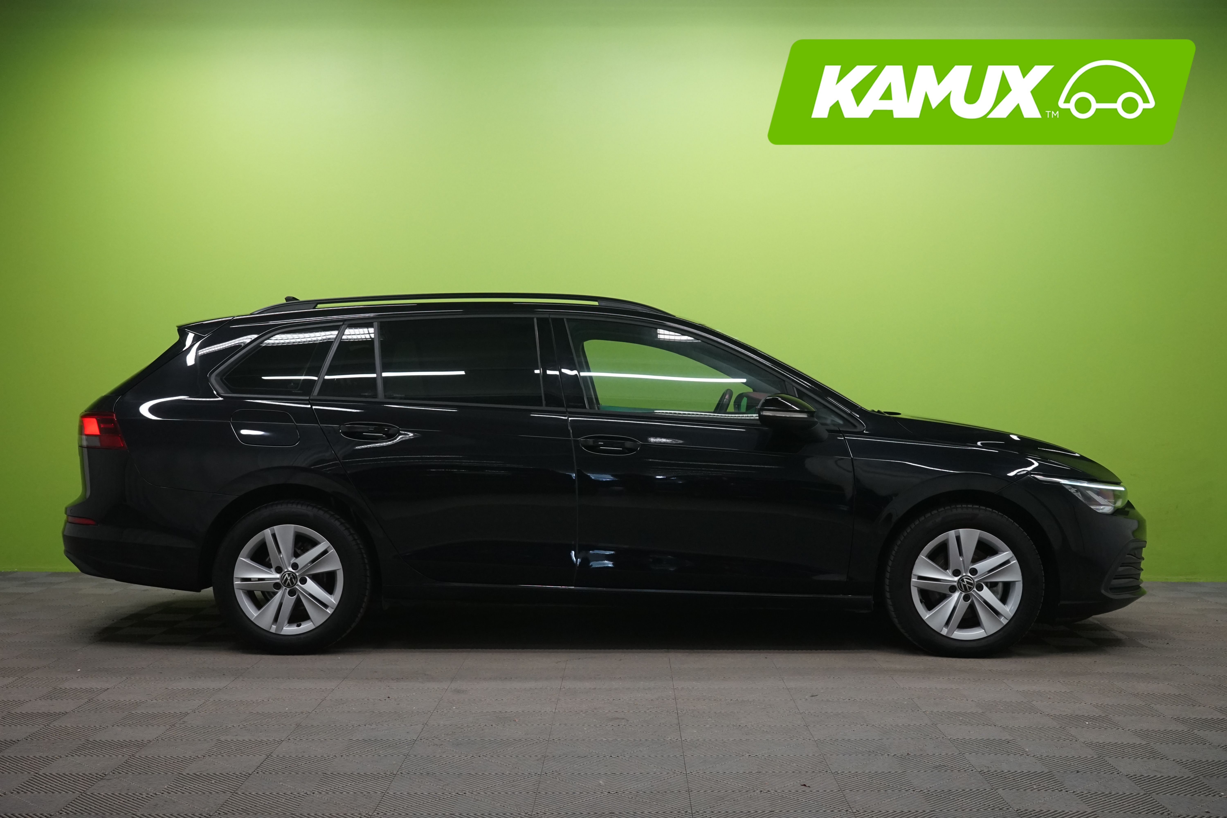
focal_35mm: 43
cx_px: 614
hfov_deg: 45.4
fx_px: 1465
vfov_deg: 31.2
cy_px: 409
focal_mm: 43
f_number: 9
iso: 2000
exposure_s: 1/25
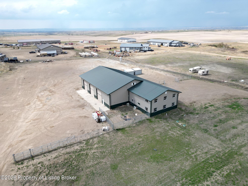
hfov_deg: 71.6
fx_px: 172
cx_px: 124
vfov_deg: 56.8
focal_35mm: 24
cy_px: 93
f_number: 1.7
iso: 100
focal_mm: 6.72
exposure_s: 1/2000
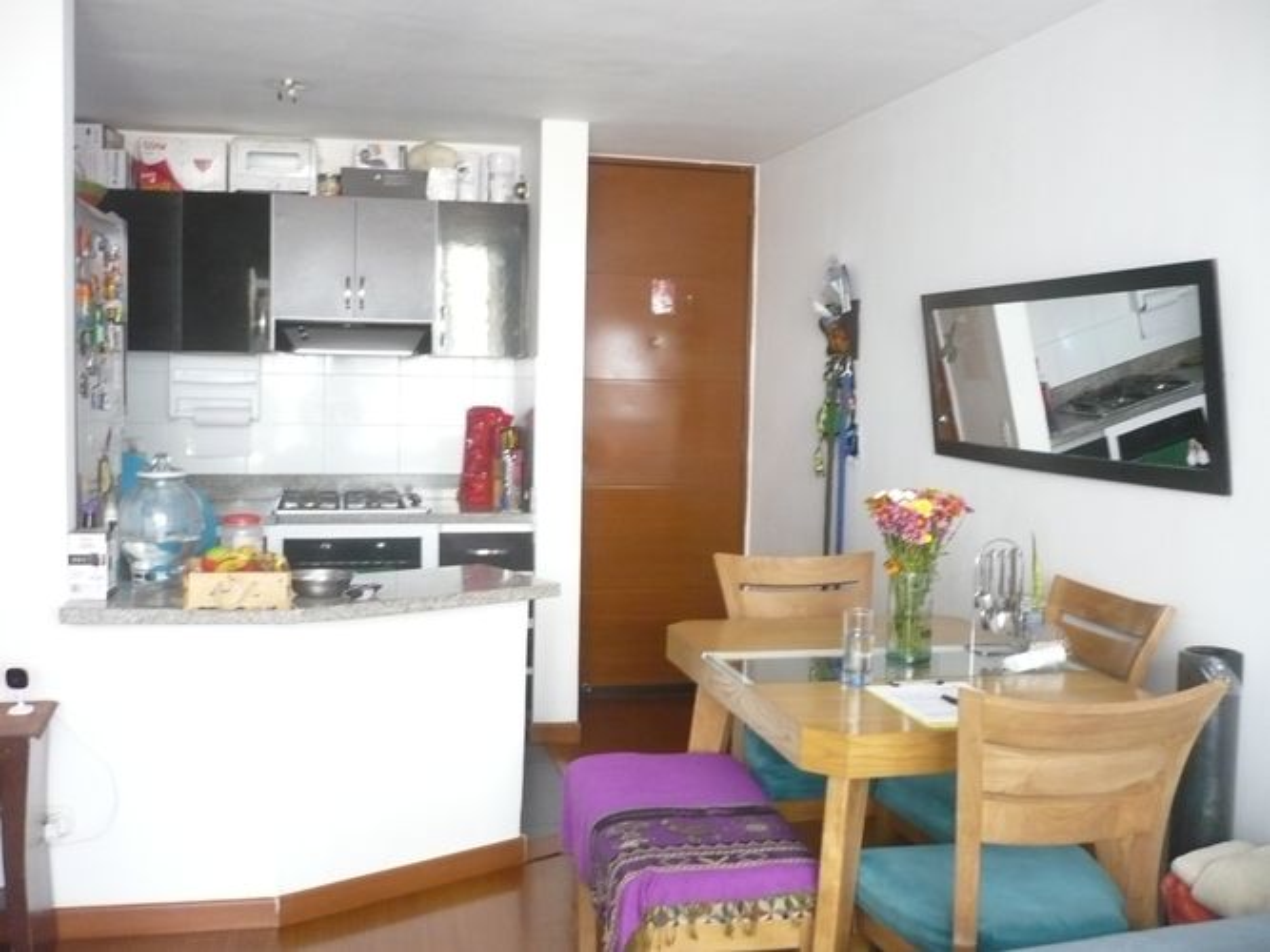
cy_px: 476
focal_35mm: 35
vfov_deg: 40.7
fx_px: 1284
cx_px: 635
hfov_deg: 52.6
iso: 400
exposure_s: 1/20
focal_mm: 5.8
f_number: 2.8
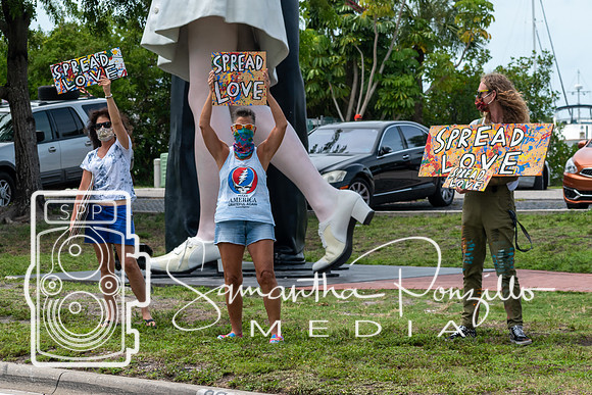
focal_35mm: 152
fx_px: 2503
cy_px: 160
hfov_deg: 13.5
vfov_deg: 9.0
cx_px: 358
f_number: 7.1
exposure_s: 1/800
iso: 200
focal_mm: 80
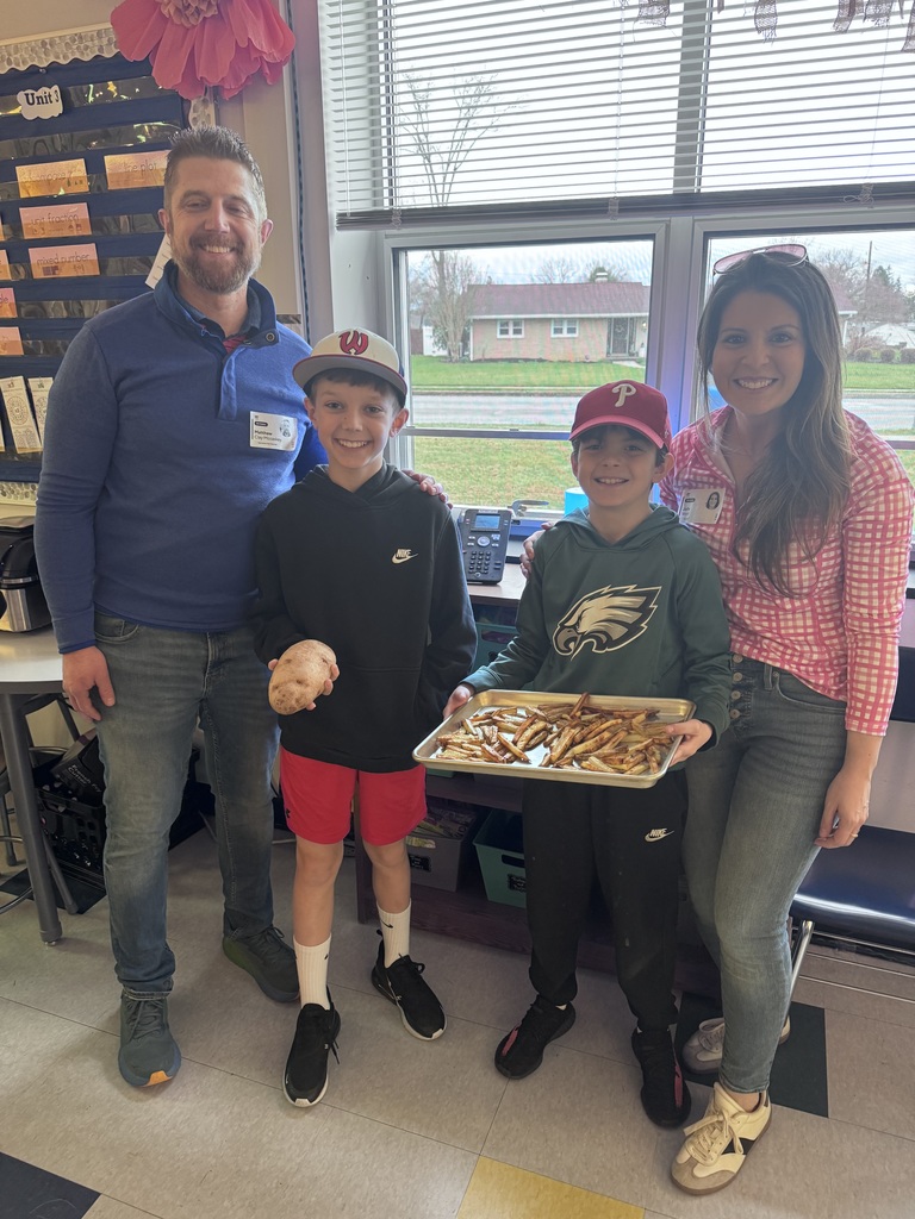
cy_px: 610
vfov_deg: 71.6
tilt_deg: -18.2
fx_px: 846
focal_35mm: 24
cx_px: 458
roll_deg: +0.5
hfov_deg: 56.8
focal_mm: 6.76
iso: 250
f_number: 1.78
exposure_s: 1/60
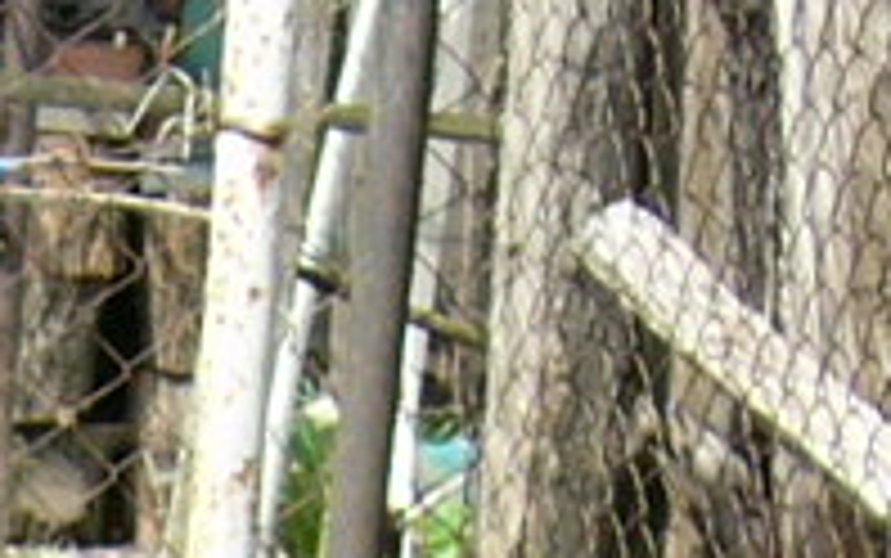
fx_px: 7653
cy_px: 2016
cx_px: -1269
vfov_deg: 4.0
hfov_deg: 6.3
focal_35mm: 315
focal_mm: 7.6
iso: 50
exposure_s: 1/320
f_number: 3.2
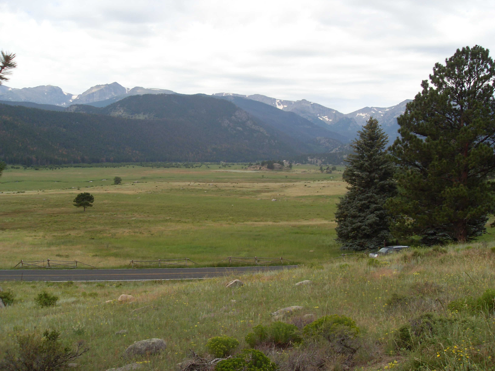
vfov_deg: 40.7
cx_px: 248
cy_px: 186
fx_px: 500
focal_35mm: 35
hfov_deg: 52.6
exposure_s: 1/125
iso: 80
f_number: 7
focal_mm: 6.3
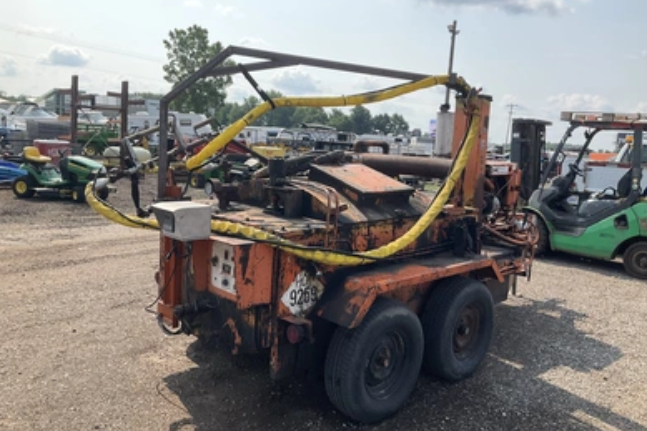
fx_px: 557
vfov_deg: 42.3
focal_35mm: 31
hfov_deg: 60.3
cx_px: 331
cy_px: 203
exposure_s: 1/2058
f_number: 1.8
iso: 25
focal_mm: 3
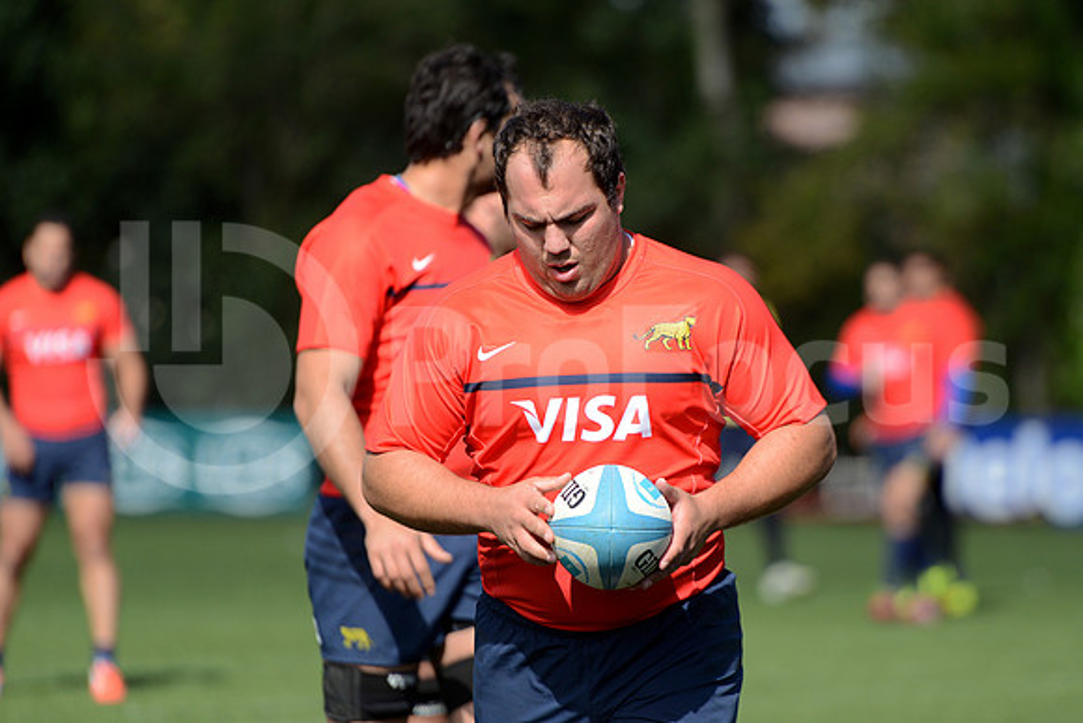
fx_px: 8124
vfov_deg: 5.1
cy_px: 362
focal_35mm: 270
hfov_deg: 7.6
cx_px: 542
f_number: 4
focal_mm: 270
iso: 400
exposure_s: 1/1600
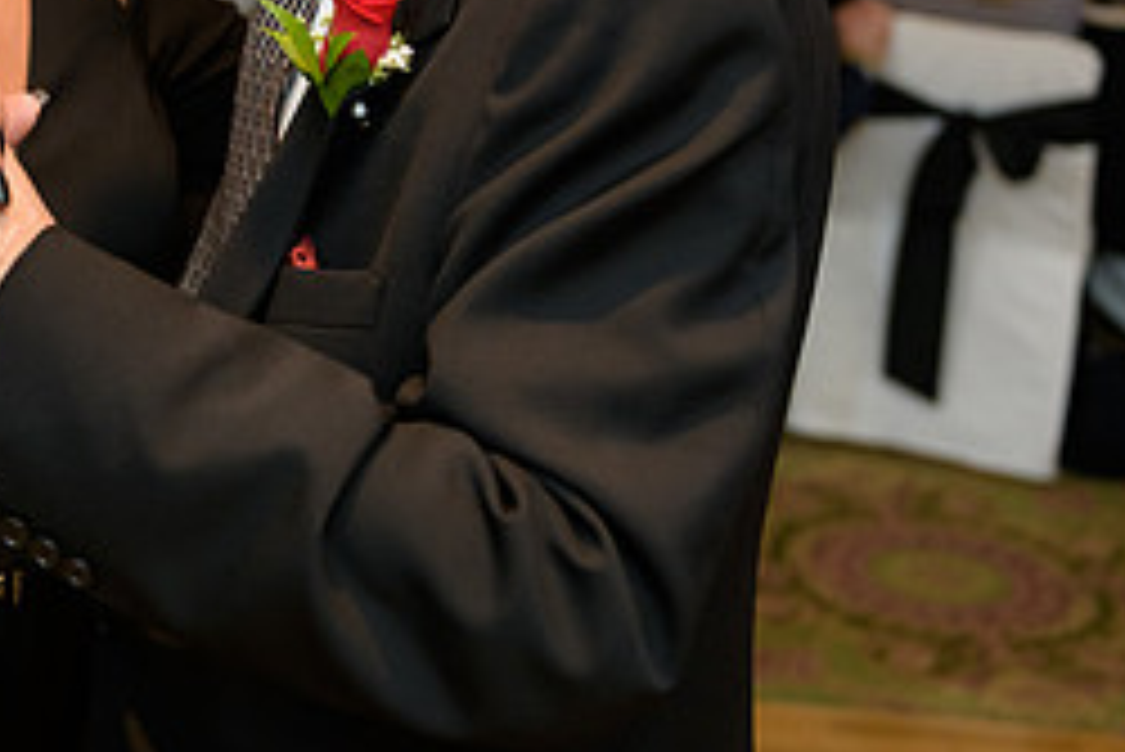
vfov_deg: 16.8
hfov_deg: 25.5
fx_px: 2470
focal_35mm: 79
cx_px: 338
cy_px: -65
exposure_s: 1/125
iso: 1000
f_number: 2.8
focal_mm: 34
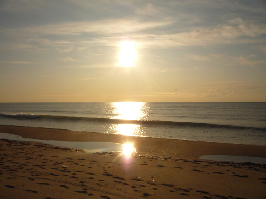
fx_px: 231
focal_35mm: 30
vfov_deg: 46.8
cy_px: 100
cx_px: 133
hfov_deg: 60.0
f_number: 8
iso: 100
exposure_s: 1/1000
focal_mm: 5.2
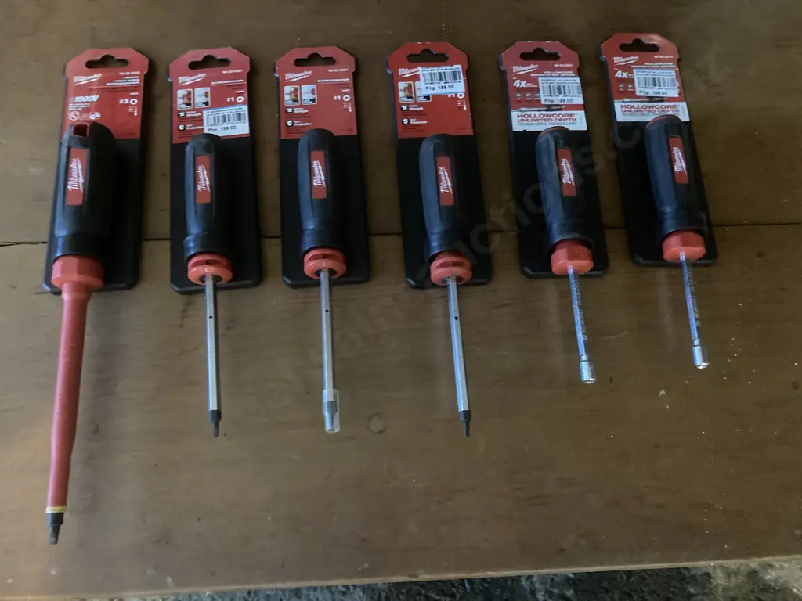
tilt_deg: -68.8
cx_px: 401
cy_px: 300
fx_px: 649
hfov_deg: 63.4
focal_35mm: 28
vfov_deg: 49.7
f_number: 1.8
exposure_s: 1/19
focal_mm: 3.99
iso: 640
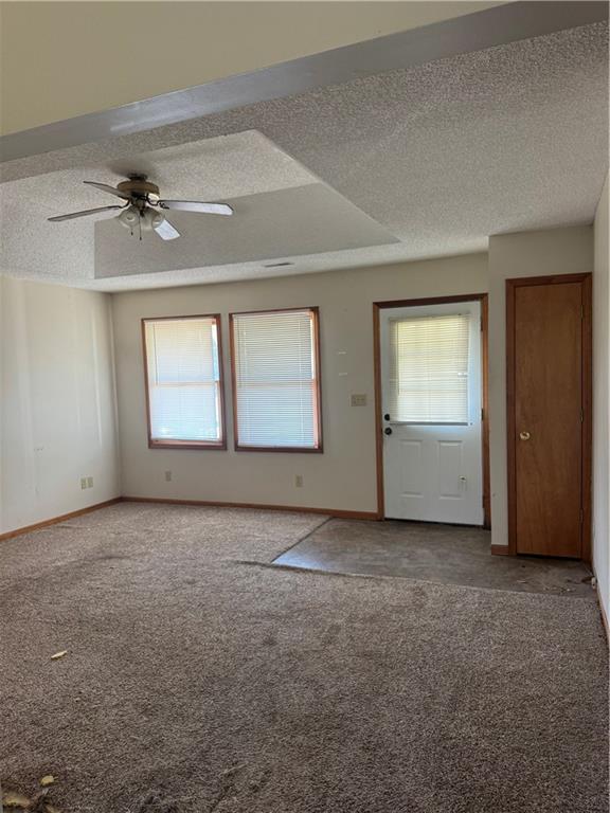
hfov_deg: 56.8
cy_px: 406
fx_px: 564
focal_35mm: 24
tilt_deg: -4.7
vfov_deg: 71.6
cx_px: 305
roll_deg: +1.5
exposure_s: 1/112
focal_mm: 6.76
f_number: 1.78
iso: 200
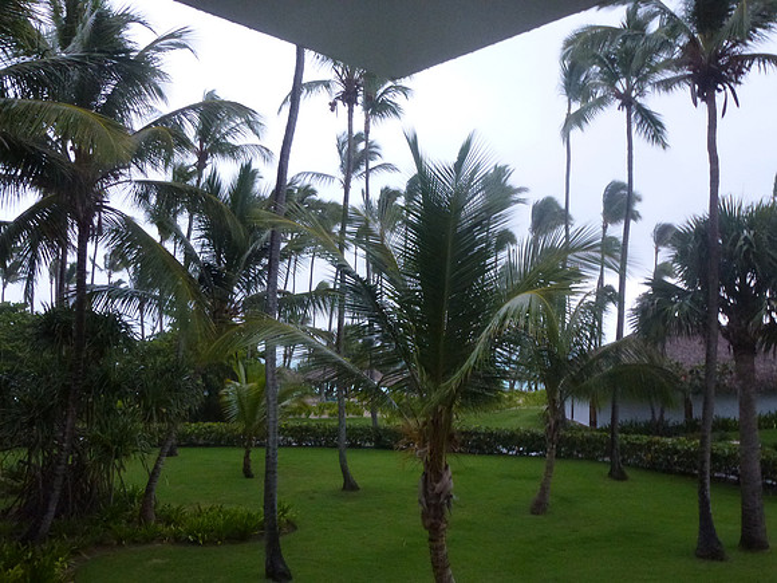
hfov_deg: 60.0
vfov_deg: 46.8
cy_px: 292
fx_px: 673
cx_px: 388
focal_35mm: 30
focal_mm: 5.4
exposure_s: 1/15
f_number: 3.5
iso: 400
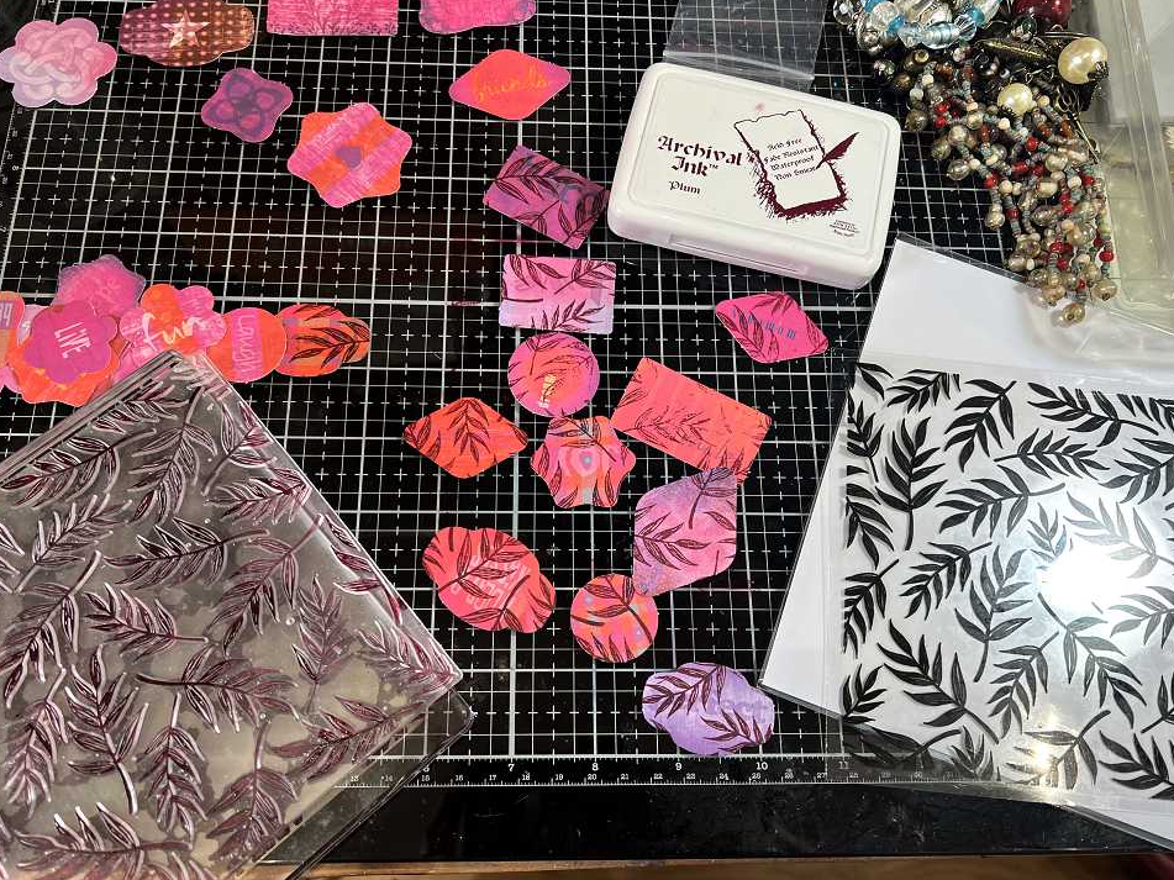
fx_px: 949
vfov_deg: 49.7
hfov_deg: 63.4
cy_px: 447
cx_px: 578
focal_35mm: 28
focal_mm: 5.7
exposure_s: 1/100
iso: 80
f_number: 1.5
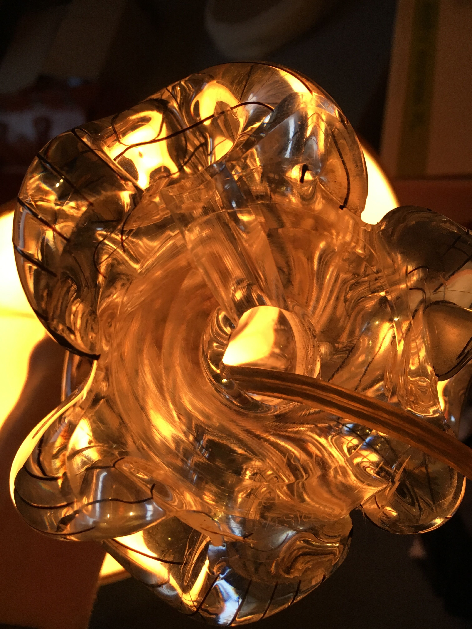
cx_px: 236
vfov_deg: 61.7
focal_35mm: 29
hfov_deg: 48.2
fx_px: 527
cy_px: 314
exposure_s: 1/33
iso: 50
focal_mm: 4.15
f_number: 2.2
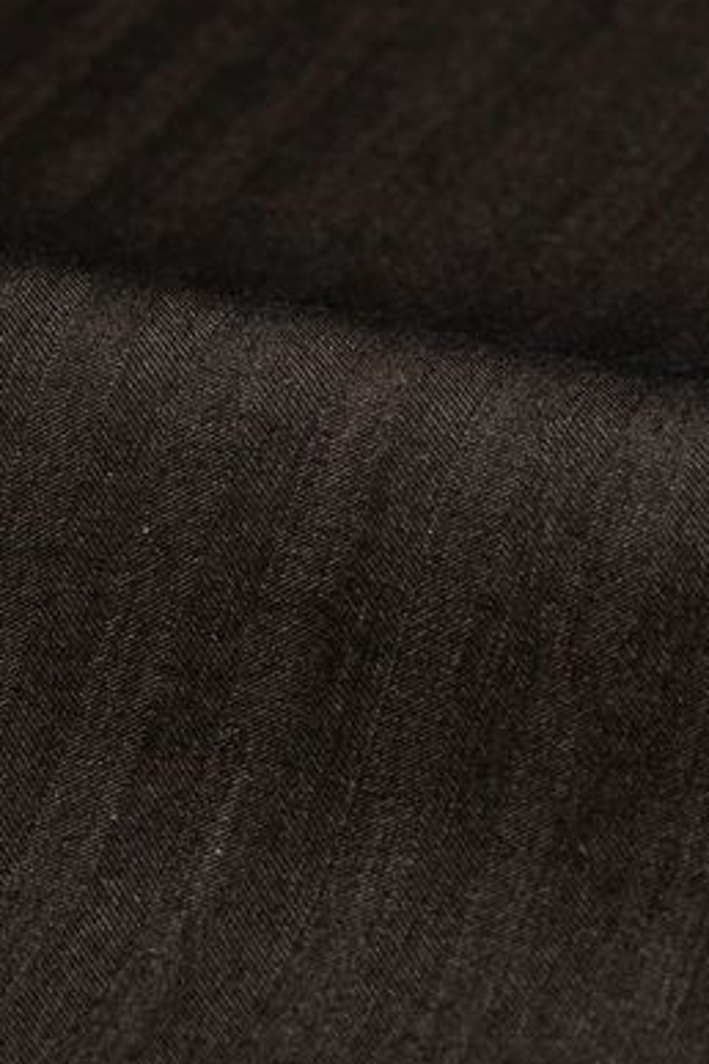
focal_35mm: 133
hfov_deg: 10.3
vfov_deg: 15.4
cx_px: 337
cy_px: 592
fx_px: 3929
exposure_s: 1/100
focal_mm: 85
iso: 160
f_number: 8
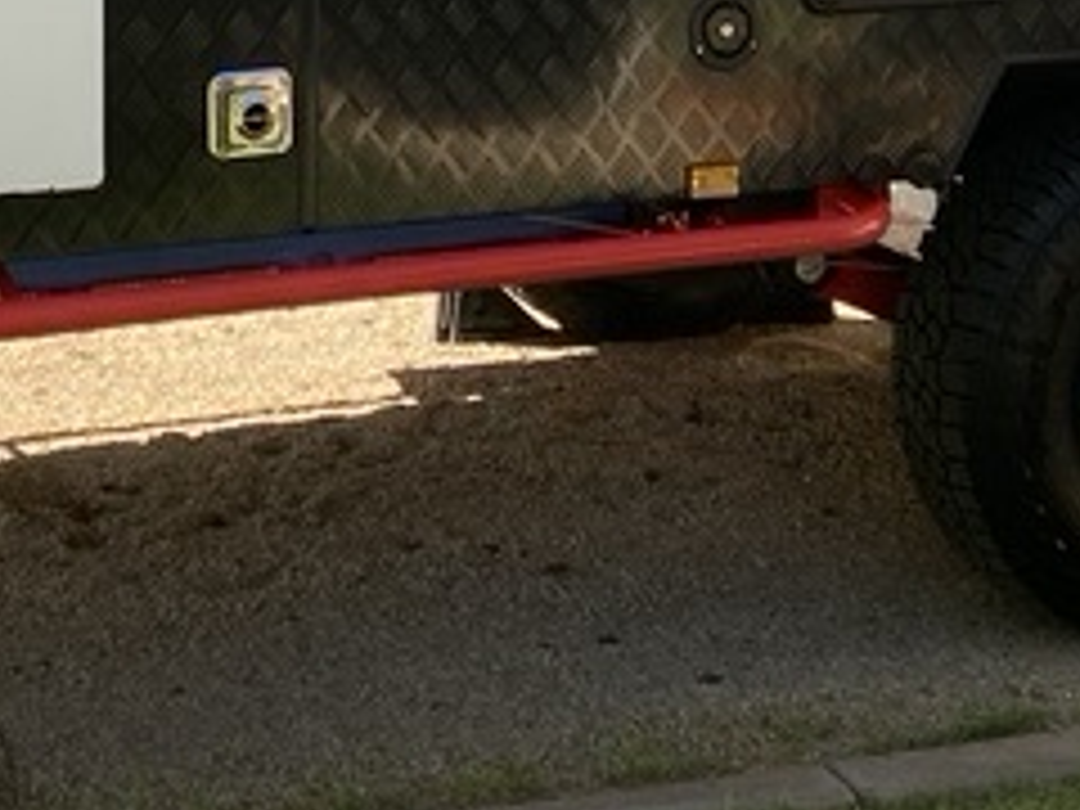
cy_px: -482
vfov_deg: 12.5
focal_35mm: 111
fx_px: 3463
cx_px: 405
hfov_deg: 17.7
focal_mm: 4.25
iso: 32
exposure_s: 1/585
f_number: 1.8
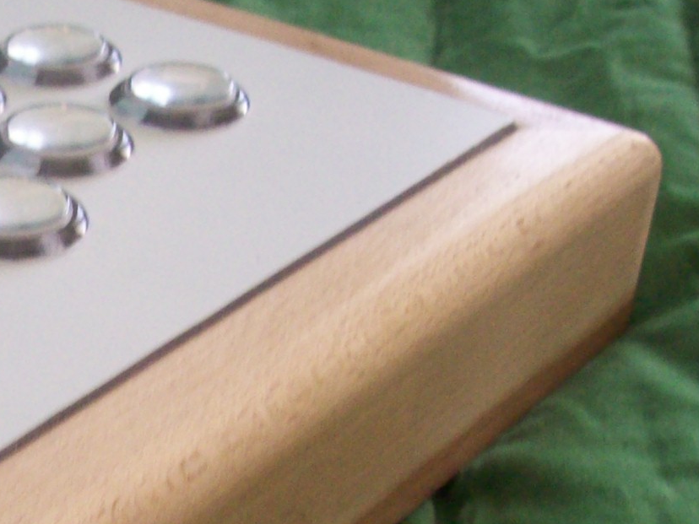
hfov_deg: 20.5
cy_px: 518
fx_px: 1797
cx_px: -158
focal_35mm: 89
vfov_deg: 16.3
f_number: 2.7
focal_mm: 6
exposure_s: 1/8
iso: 200
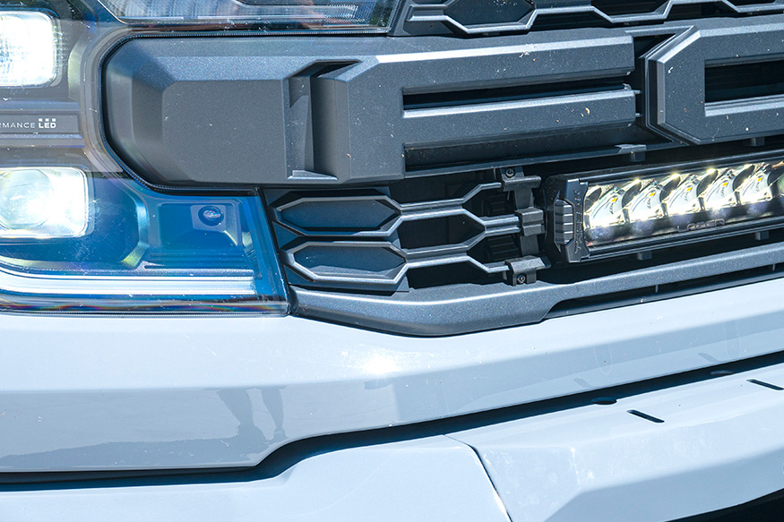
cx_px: 470
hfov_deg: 28.0
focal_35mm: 72
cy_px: 192
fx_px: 1568
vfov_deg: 18.9
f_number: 5
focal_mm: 35
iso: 100
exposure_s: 1/100
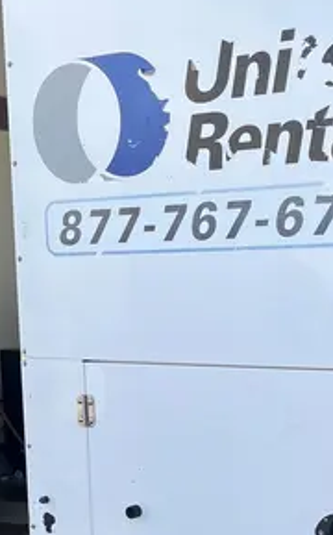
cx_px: 298
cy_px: 462
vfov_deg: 28.5
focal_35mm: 70
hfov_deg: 18.3
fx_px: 1019
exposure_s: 1/1441
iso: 50
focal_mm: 5.1
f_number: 1.6
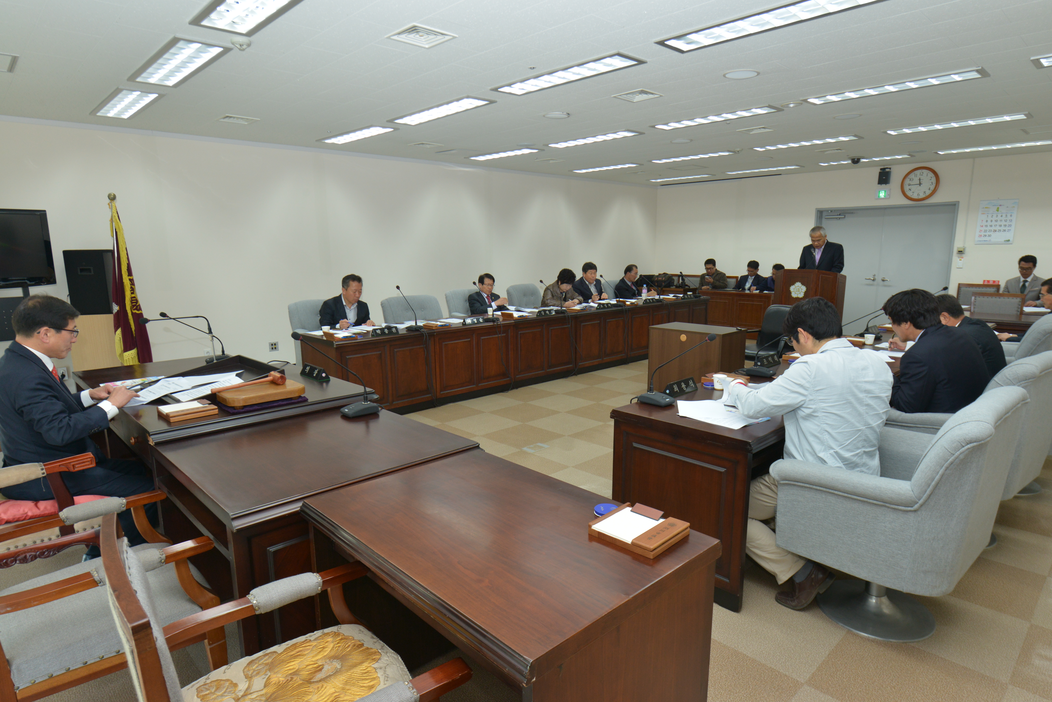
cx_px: 526
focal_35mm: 21
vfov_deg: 59.5
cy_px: 351
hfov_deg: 81.2
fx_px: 614
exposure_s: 1/60
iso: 800
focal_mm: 21
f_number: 7.1
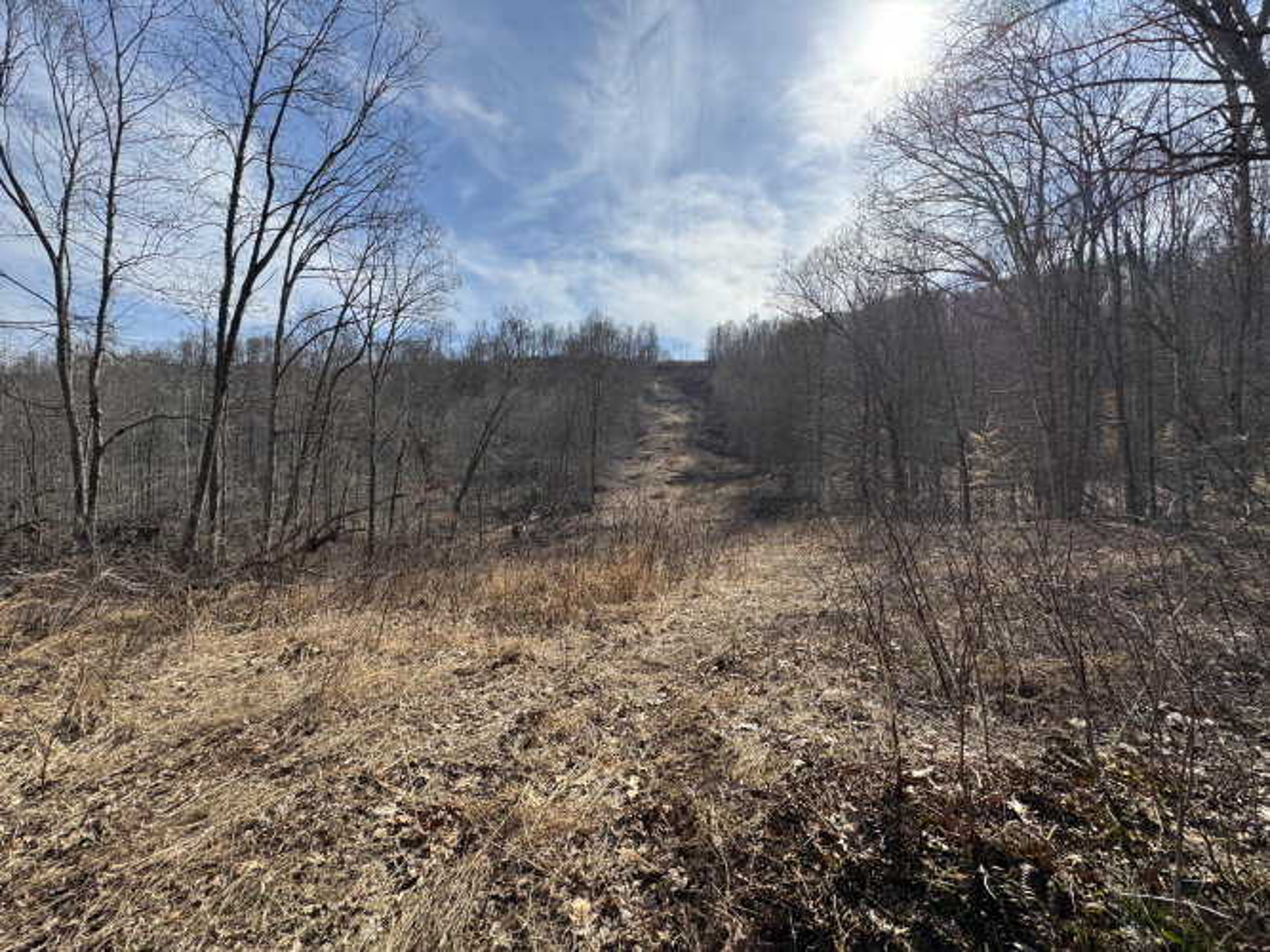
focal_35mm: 14
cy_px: 476
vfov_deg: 85.7
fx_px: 514
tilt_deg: -1.5
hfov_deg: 102.1
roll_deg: -0.1
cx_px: 635
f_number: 2.2
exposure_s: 1/1789
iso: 50
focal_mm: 2.22
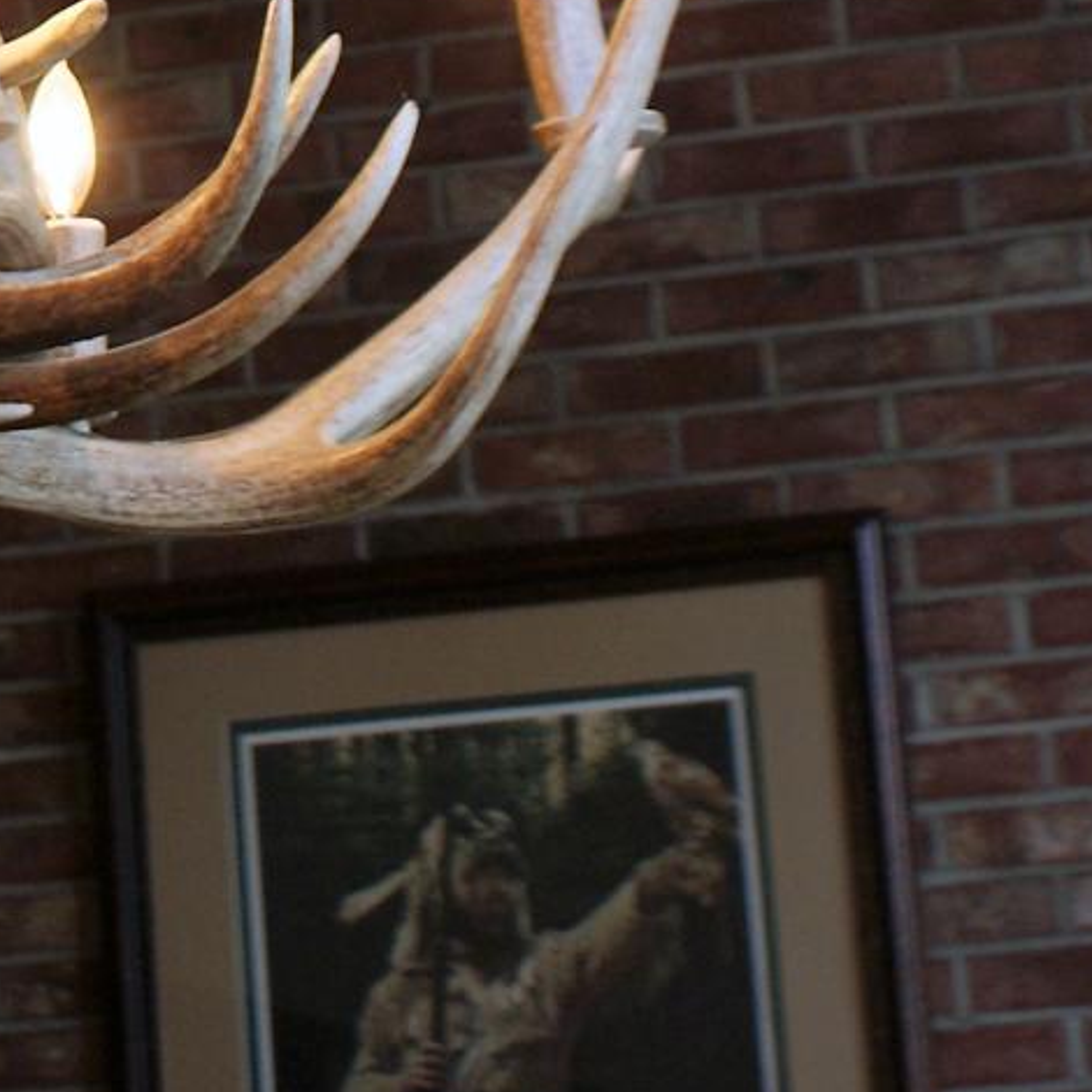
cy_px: -723
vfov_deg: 10.9
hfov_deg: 11.1
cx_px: -453
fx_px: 5425
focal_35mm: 152
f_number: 5
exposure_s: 1/40
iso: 160
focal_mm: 28
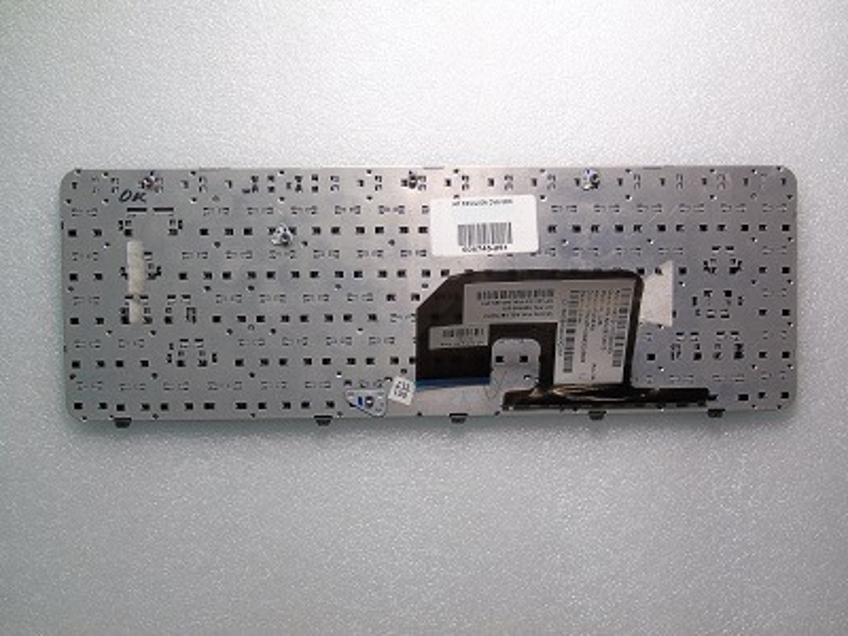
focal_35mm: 29
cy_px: 318
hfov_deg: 61.7
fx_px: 710
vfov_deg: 48.2
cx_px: 424
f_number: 5.4
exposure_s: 1/13
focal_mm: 5.2
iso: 100
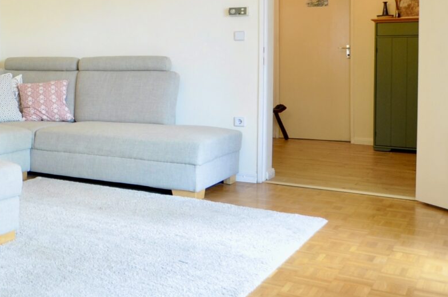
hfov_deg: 32.3
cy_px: 57
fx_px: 609
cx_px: -109
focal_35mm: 49
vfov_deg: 26.9
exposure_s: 1/13
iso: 200
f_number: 3.5
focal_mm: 10
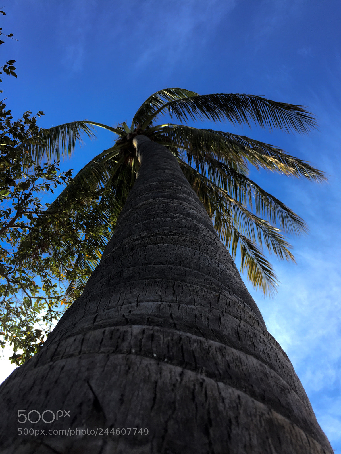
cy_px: 227
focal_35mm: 29
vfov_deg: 61.7
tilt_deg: +69.6
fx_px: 381
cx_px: 170
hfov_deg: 48.2
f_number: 2.2
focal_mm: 4.15
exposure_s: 1/879
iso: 32
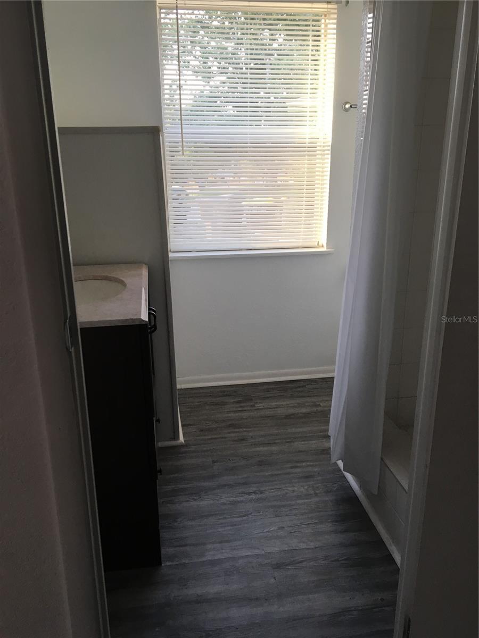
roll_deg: +1.3
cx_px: 240
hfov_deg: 48.2
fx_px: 535
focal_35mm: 29
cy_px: 319
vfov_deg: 61.7
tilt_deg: -17.5
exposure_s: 1/40
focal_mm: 4.15
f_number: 2.2
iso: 25
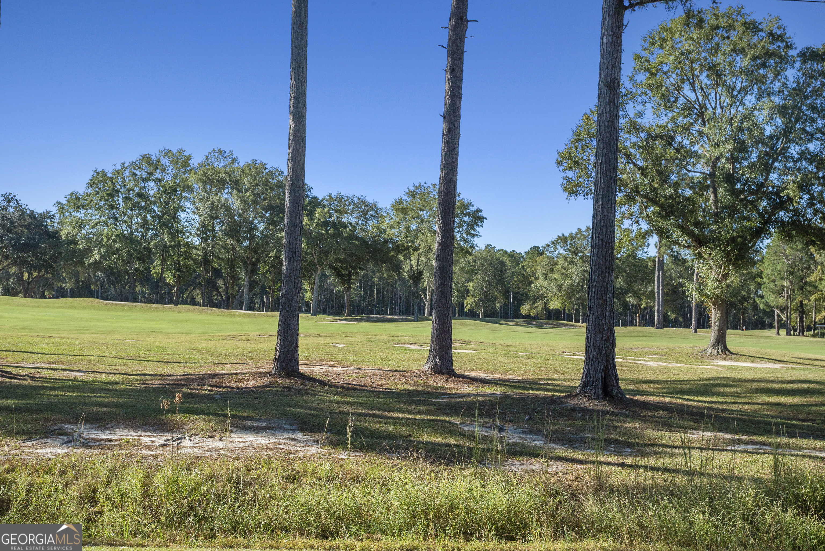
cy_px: 276
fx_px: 917
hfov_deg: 48.4
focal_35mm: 40
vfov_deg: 33.4
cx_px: 412
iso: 1000
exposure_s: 1/5000
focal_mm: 40
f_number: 8
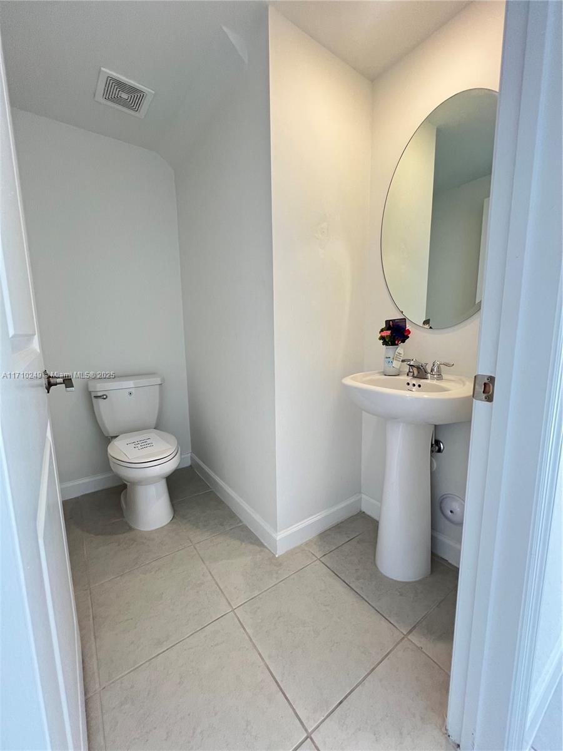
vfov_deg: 106.2
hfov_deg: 89.9
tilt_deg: -7.9
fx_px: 282
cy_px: 376
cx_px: 282
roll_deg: +0.9
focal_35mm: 13
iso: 200
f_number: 1.8
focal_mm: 1.57
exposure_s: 1/120
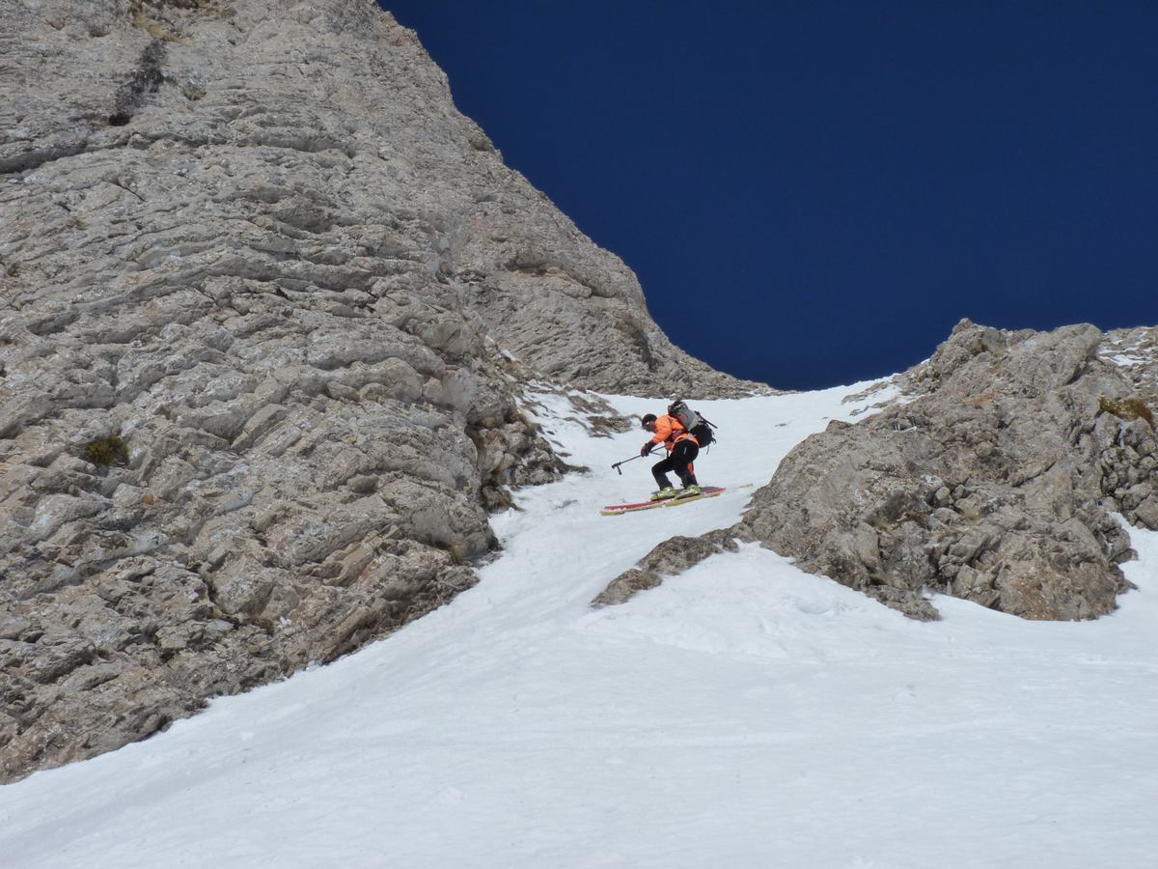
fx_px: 1740
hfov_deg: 36.8
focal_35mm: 52
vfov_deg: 28.0
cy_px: 434
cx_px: 579
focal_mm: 9.2
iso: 125
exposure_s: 1/640
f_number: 8
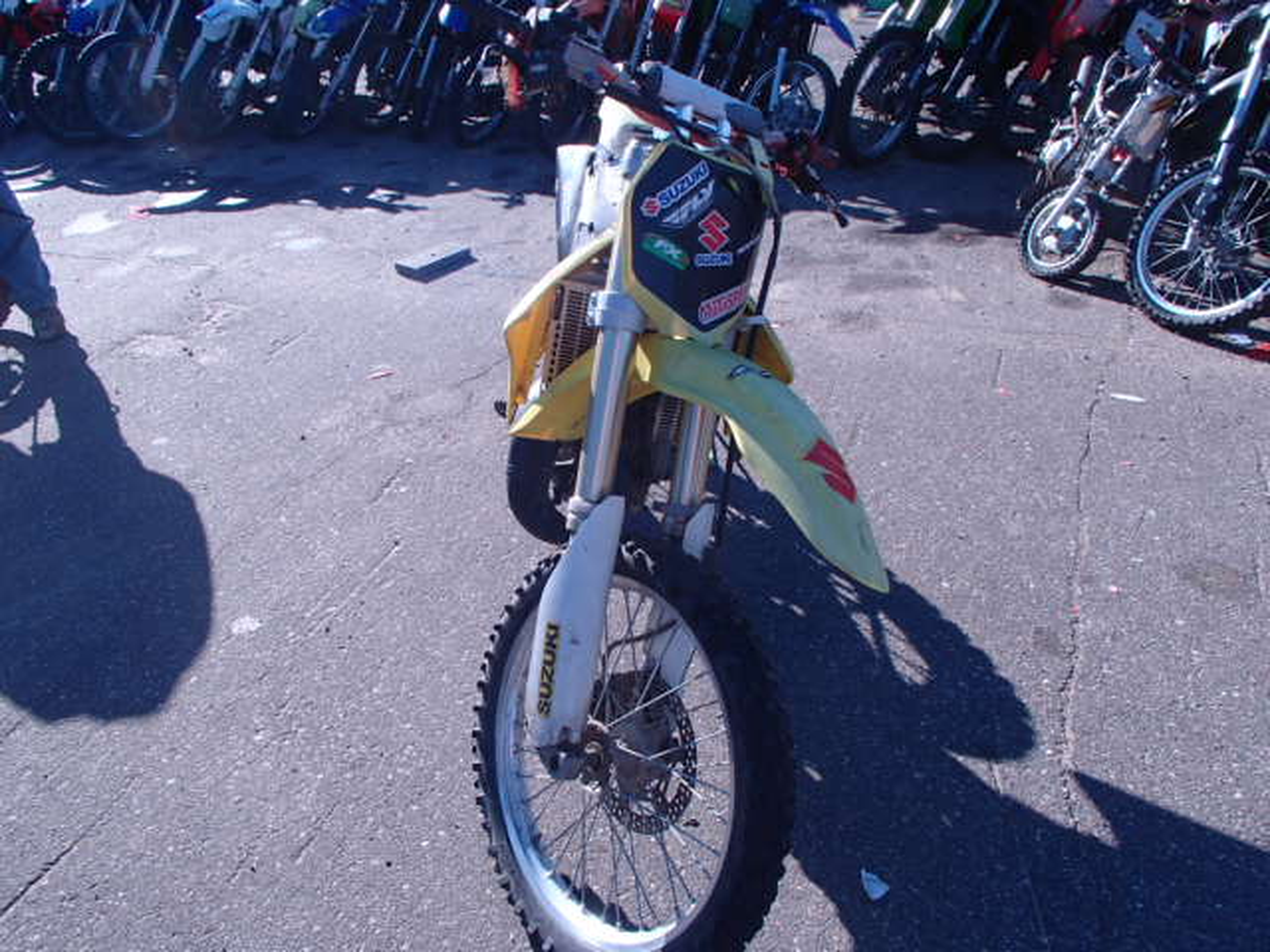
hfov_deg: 63.4
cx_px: 635
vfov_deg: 49.7
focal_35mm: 28
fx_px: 1027
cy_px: 476
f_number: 3.9
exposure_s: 1/500
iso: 100
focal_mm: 5
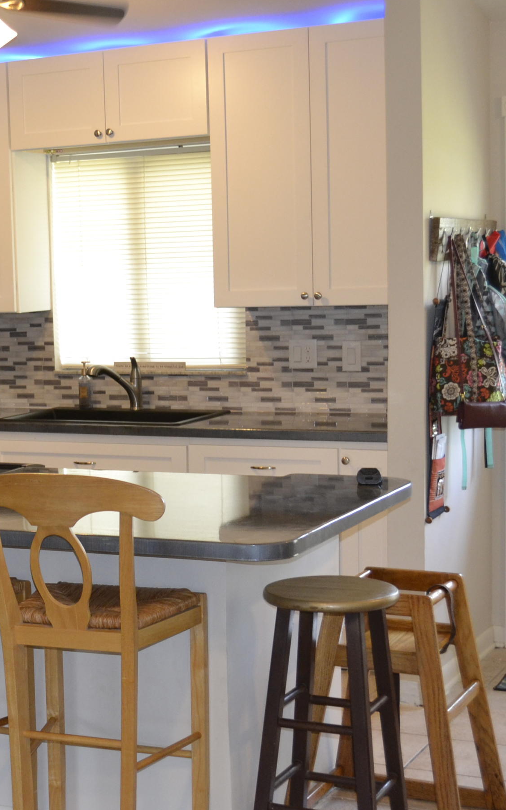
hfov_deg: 19.1
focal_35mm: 66
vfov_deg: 31.1
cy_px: 446
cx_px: -12
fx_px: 1457
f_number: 4.2
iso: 900
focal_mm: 26
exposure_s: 1/60
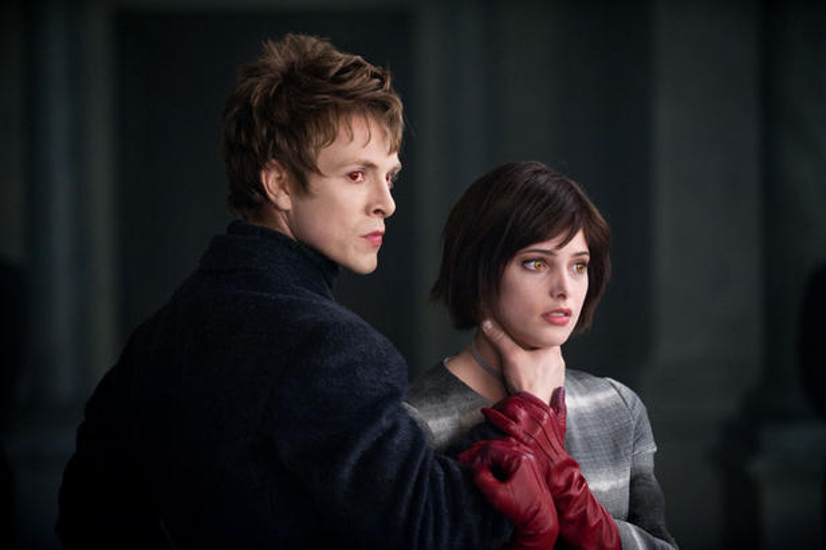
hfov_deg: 15.2
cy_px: 275
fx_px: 3096
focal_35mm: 135
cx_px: 413
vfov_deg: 10.1
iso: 800
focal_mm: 135
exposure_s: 1/125
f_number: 2.8
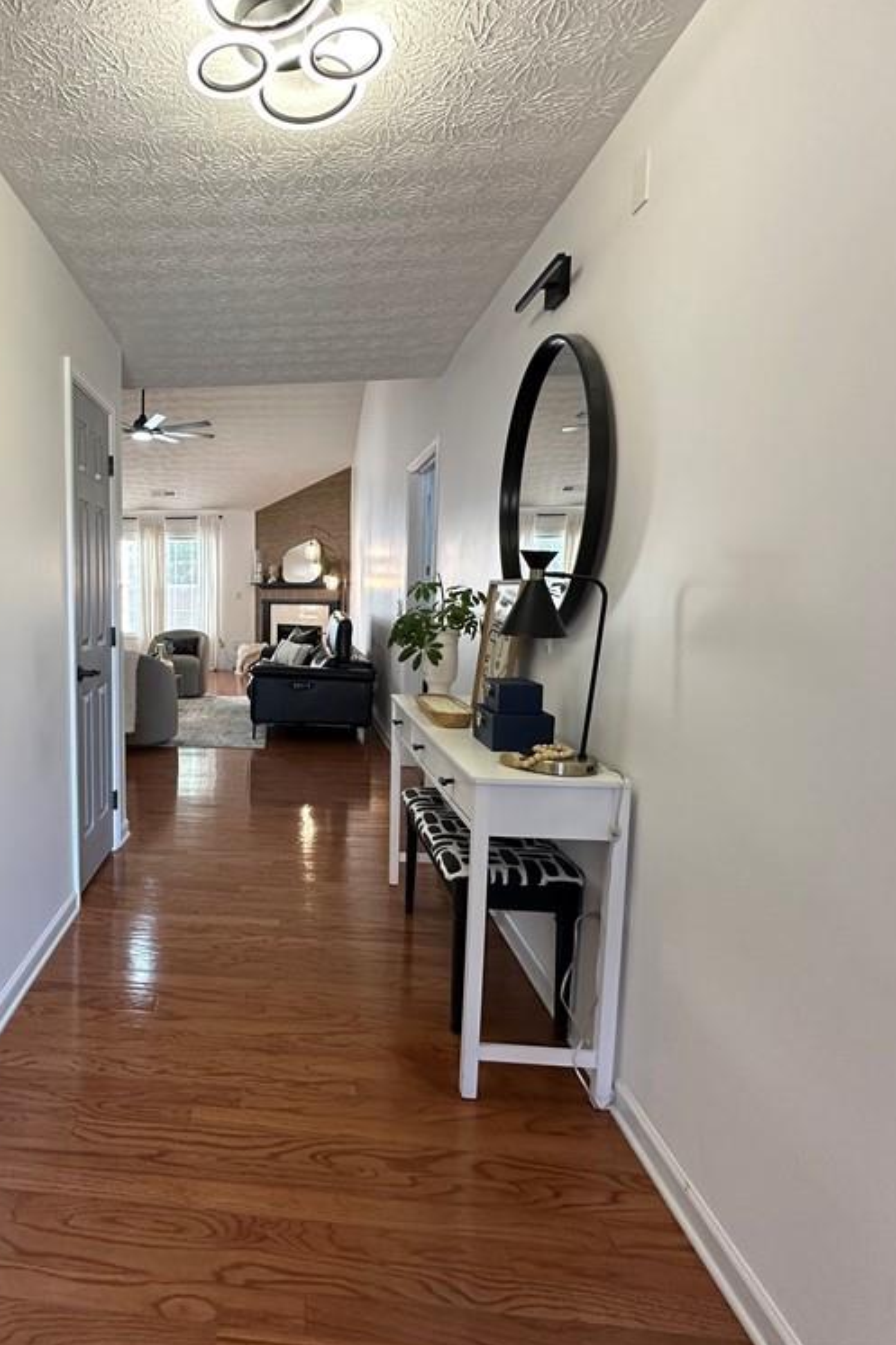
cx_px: 202
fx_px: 747
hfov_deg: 58.0
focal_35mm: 20
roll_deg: +0.0
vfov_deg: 84.0
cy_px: 660
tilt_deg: -5.8
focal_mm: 2.22
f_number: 2.2
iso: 250
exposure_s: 1/120
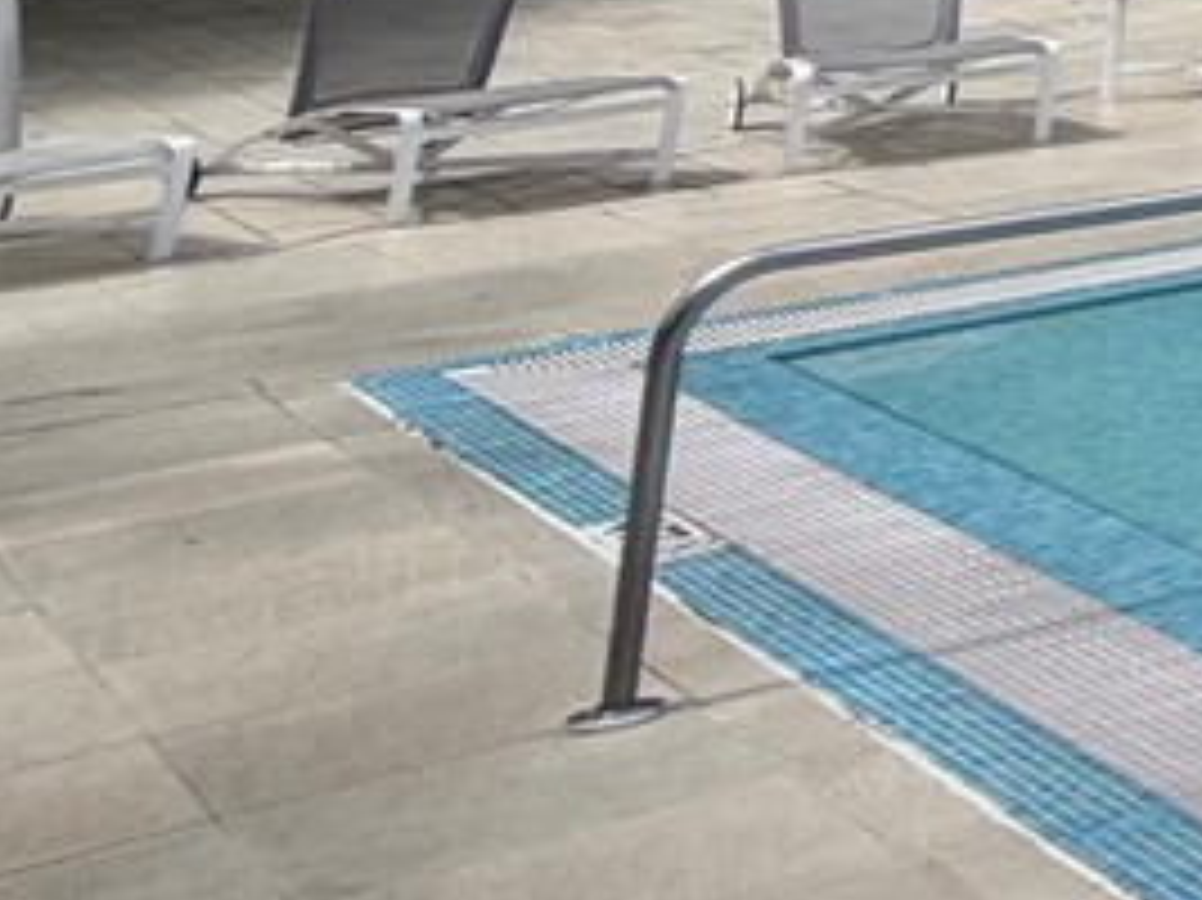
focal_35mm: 84
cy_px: -824
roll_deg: +0.0
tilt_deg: +7.8
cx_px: 3304
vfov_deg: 14.8
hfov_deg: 12.8
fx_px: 2915
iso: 20
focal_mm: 2.22
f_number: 2.2
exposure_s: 1/888
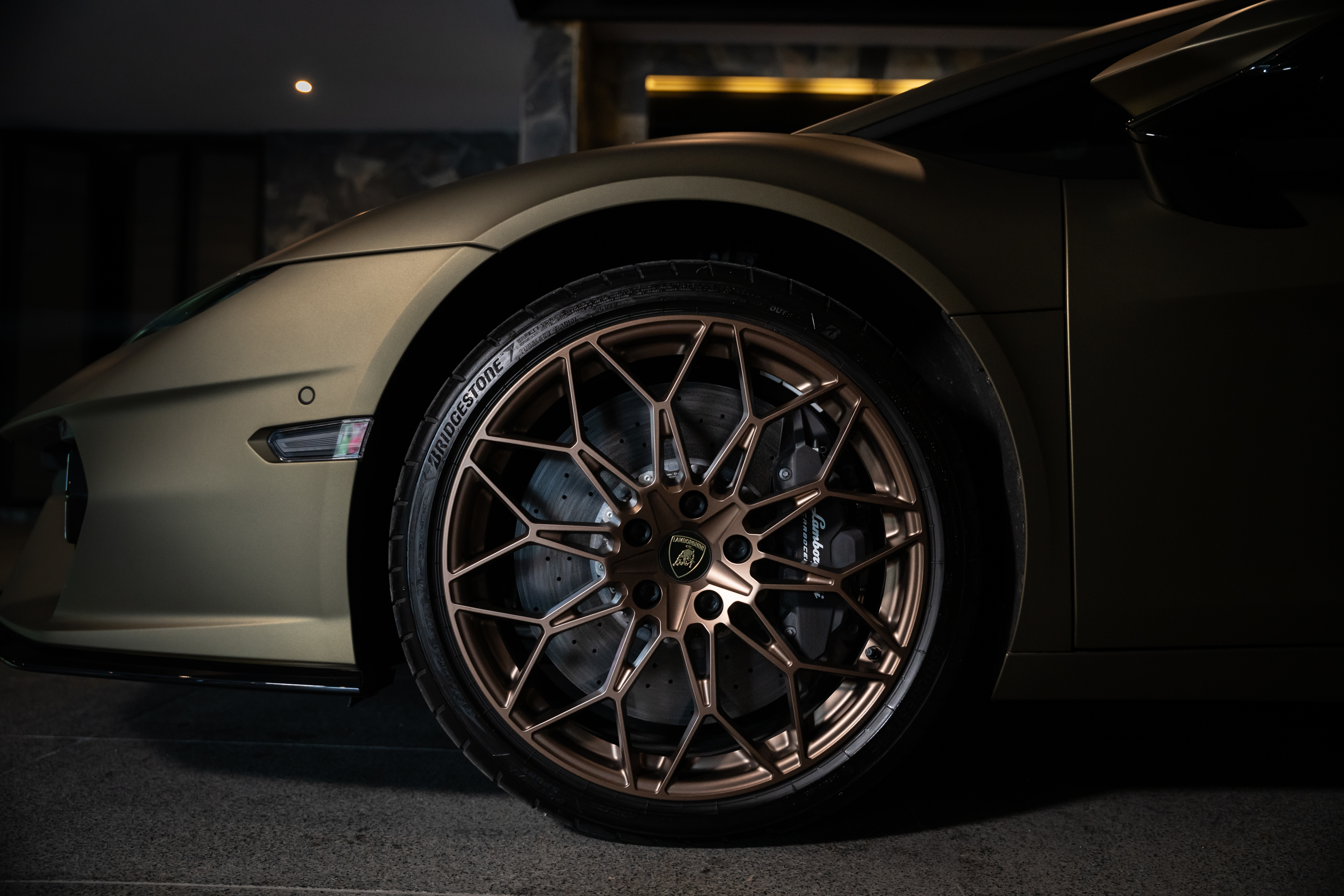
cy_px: 448
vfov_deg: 40.9
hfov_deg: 58.4
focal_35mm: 32
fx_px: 1202
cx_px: 672
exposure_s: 1/60
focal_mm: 32.2
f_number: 2.8
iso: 2500
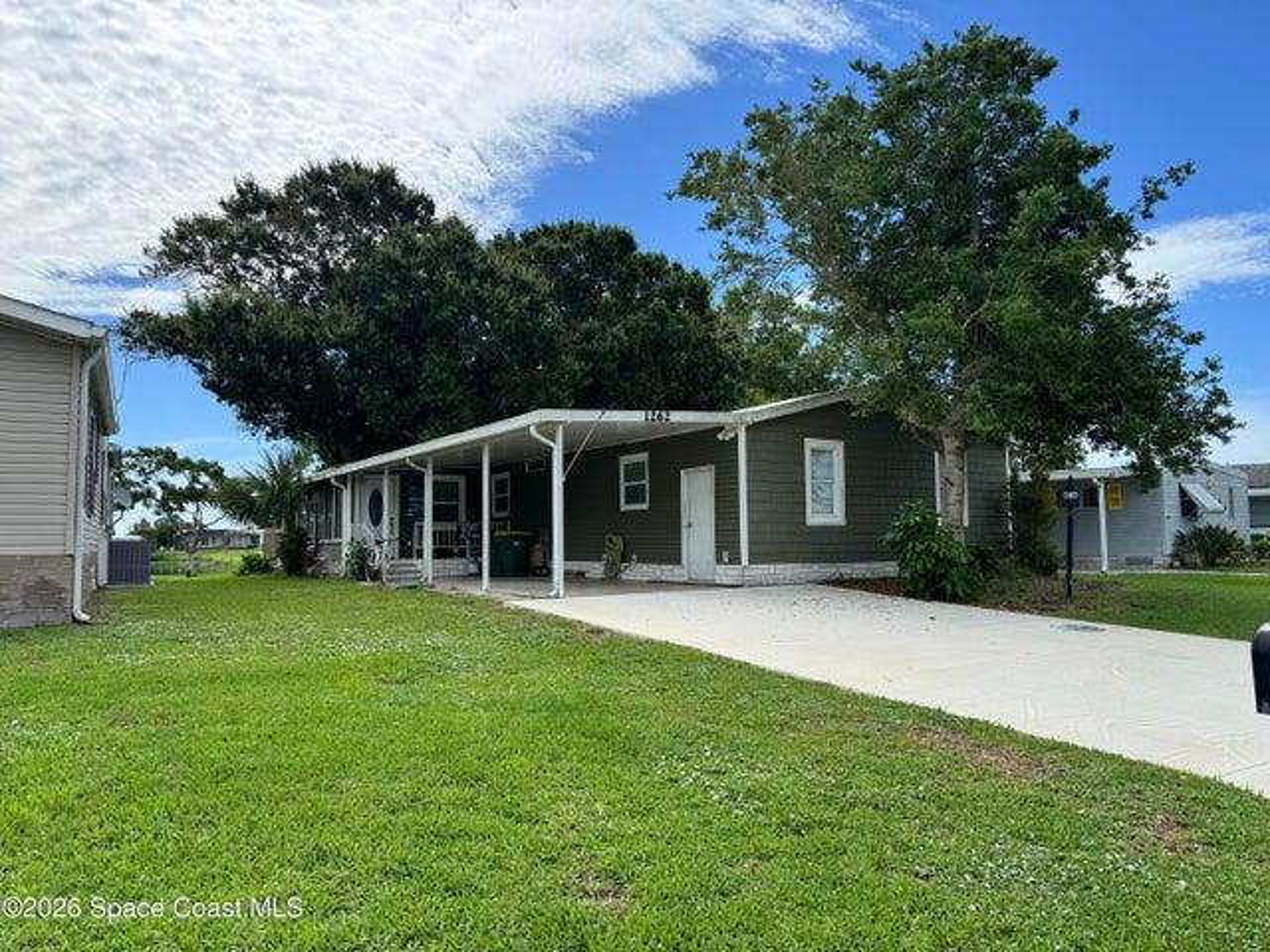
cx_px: 635
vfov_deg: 56.8
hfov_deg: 71.6
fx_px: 881
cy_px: 476
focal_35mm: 24
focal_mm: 6.76
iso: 80
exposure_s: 1/3413
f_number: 1.78
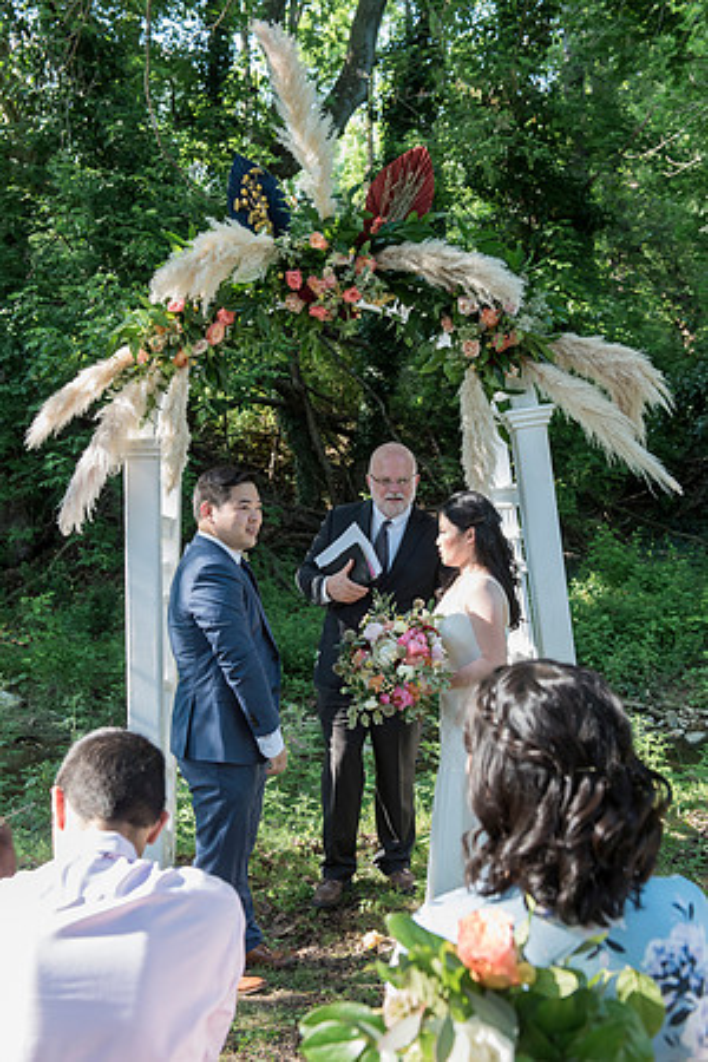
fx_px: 1180
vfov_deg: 48.5
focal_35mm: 40
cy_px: 531
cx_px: 354
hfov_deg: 33.4
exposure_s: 1/320
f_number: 4.5
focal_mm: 40
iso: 1000
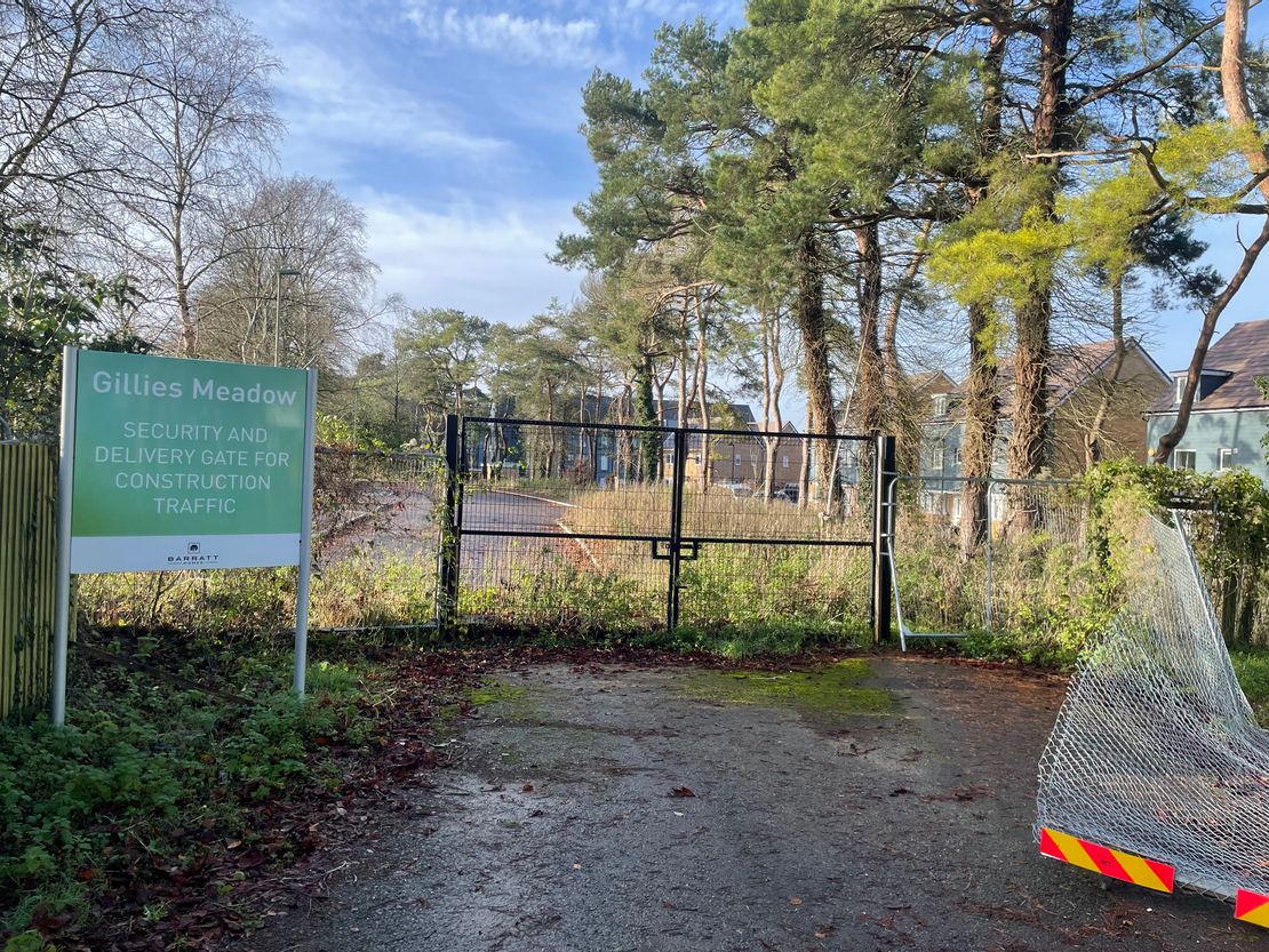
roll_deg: -2.8
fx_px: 953
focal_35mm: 26
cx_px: 634
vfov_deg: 53.1
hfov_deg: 67.3
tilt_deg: -1.2
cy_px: 476
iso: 32
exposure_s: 1/855
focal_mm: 4.2
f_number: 1.6
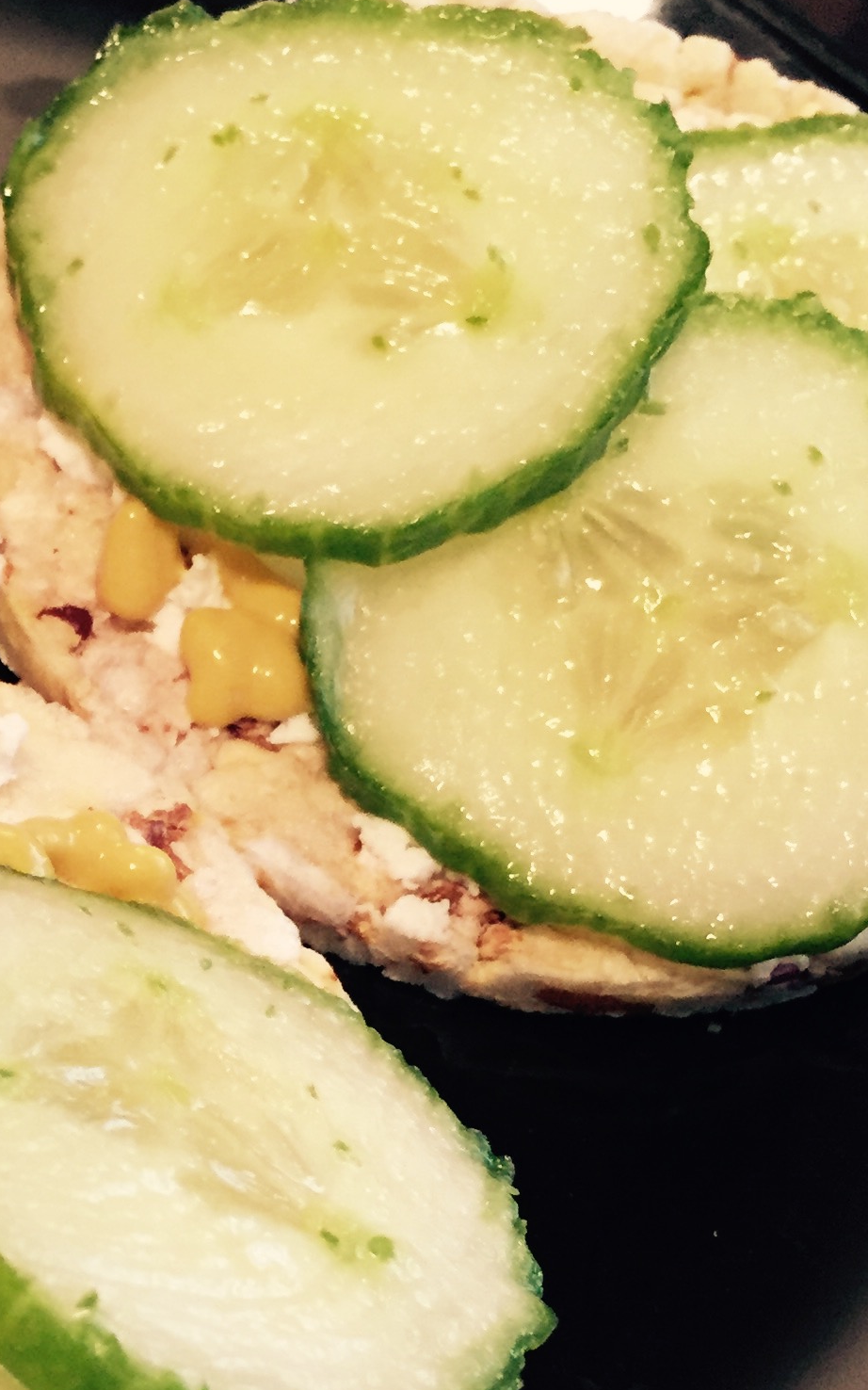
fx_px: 2575
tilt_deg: -55.9
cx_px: -104
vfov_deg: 30.0
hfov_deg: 18.4
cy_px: 891
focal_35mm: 68
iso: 250
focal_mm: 4.15
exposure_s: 1/24
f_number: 2.2
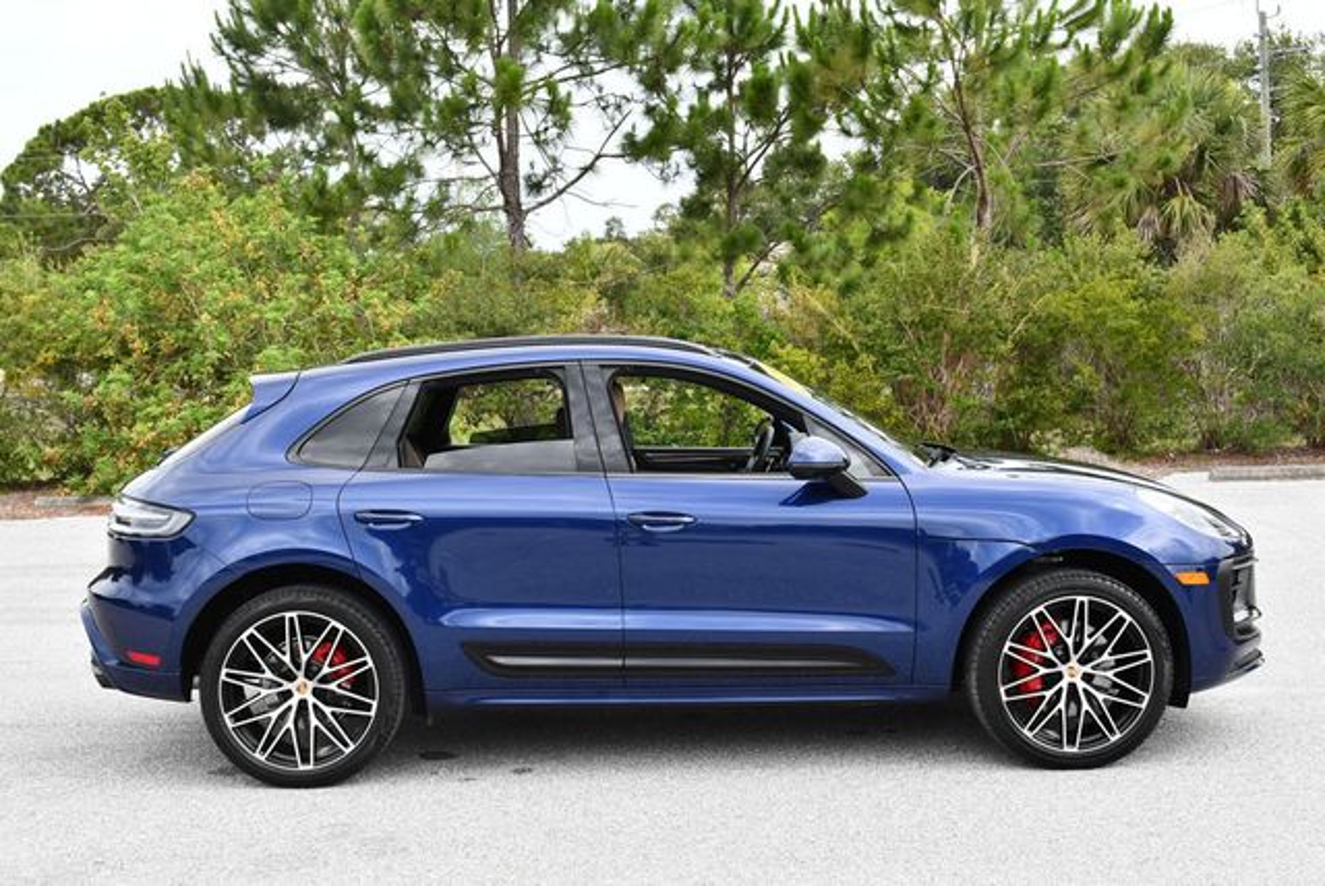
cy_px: 443
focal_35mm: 44
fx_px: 1621
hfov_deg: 44.5
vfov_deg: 30.6
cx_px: 662
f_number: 5.6
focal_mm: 22
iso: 200
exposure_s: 1/250
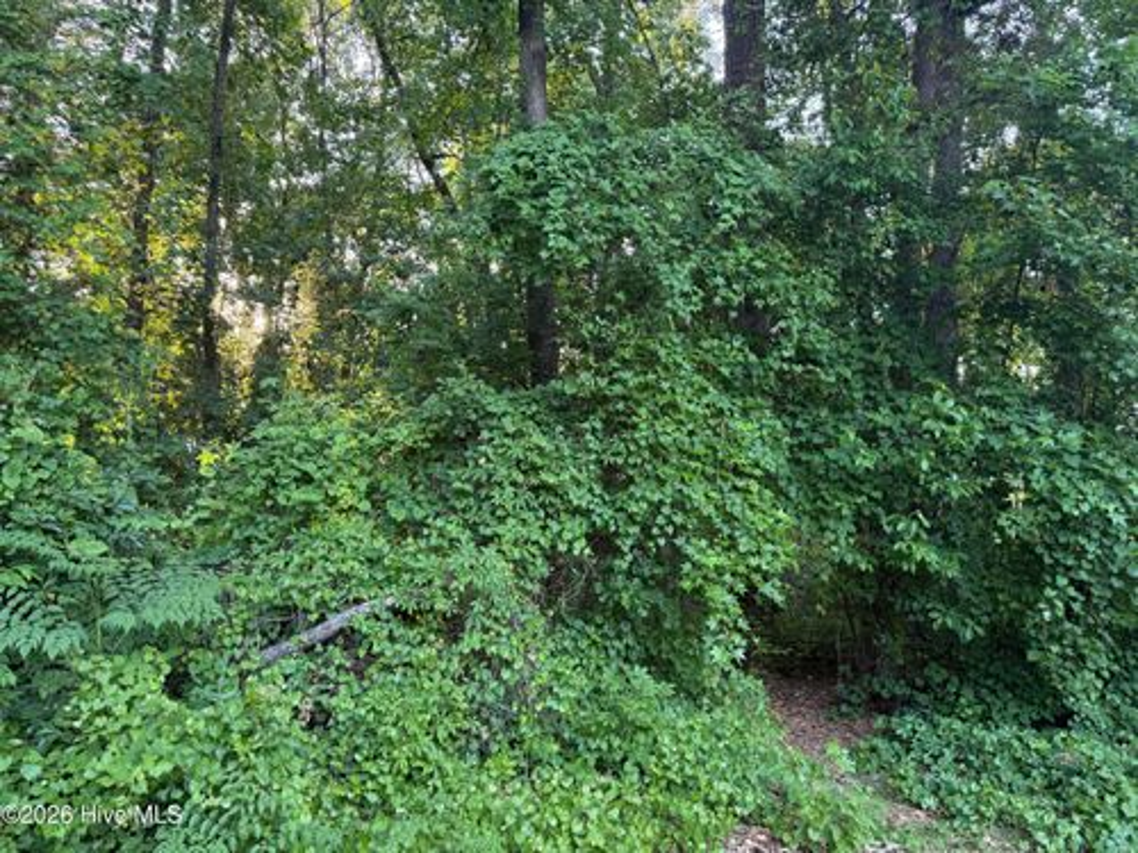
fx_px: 789
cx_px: 569
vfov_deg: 56.8
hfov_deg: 71.6
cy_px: 426
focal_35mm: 24
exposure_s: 1/94
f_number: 1.78
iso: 200
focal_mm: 6.76
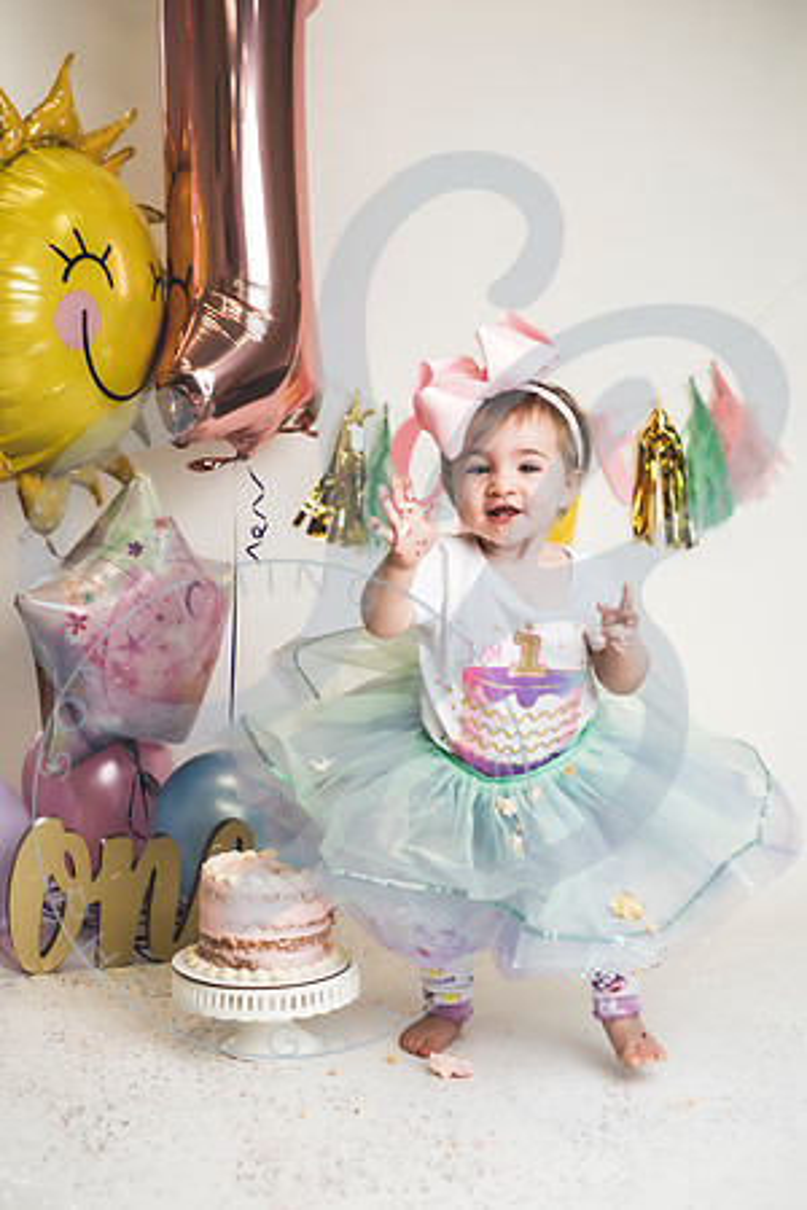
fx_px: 1681
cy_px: 605
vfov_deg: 39.6
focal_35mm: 50
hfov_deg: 27.0
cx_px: 404
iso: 200
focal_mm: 50
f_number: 2.8
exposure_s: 1/160
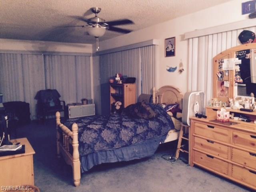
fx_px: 214
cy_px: 96
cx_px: 128
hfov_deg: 61.7
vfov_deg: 48.2
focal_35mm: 29
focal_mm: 4.15
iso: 320
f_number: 2.2
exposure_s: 1/15
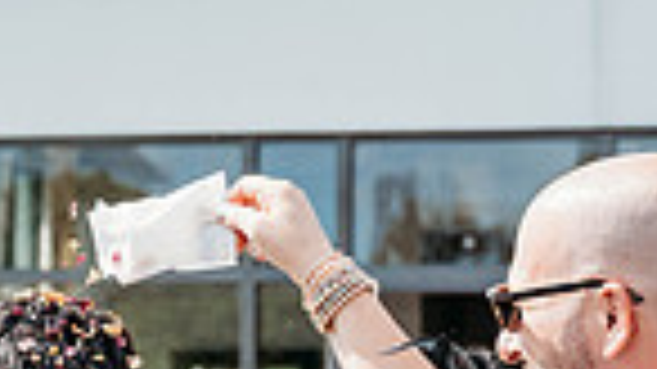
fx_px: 4267
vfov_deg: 4.9
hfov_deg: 8.7
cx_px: -212
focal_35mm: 245
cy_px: 662
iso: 280
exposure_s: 1/800
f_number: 5
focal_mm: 59
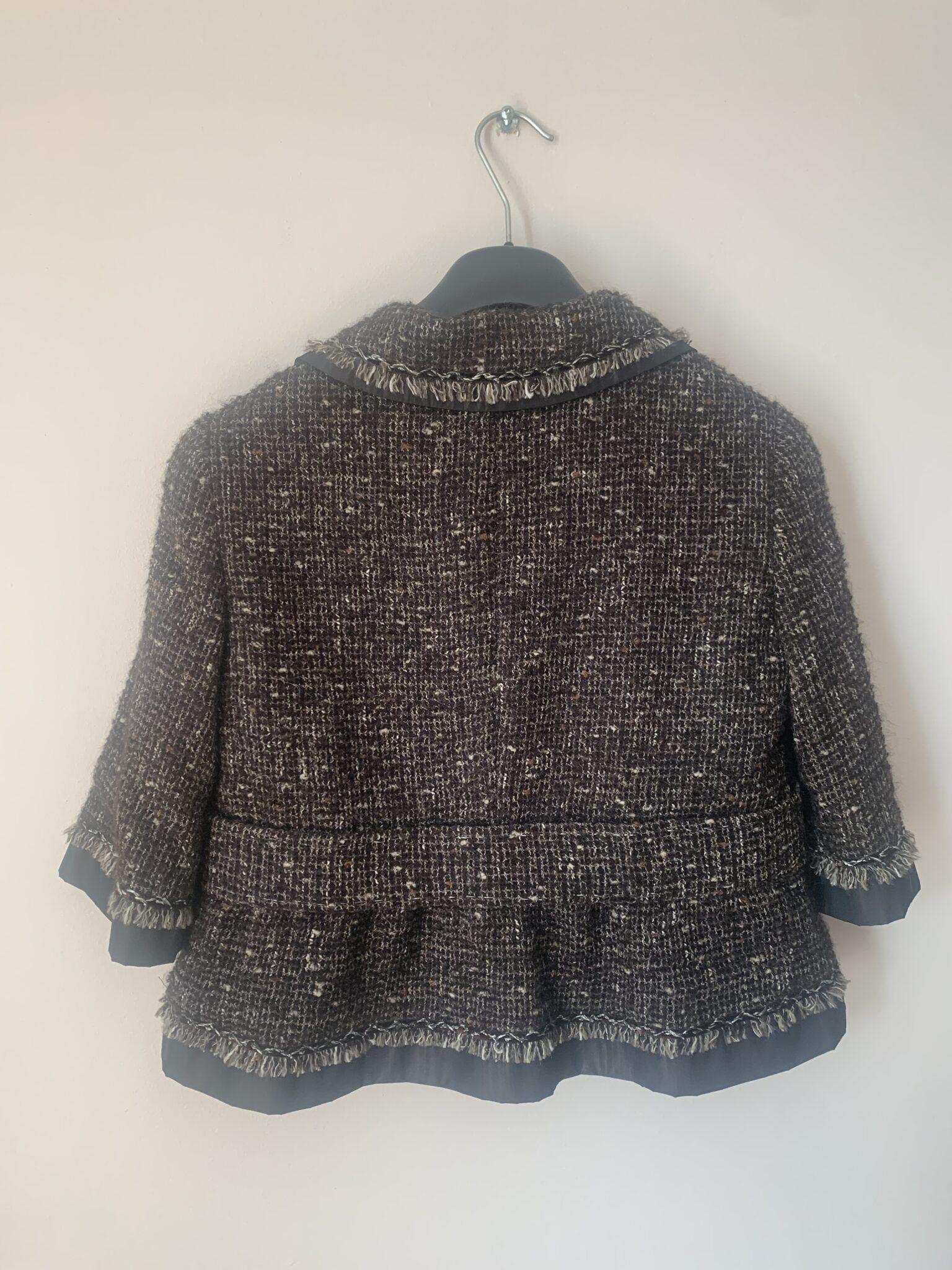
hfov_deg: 53.1
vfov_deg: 67.3
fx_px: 953
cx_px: 476
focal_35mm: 26
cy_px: 635
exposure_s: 1/85
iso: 100
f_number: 1.8
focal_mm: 4.25
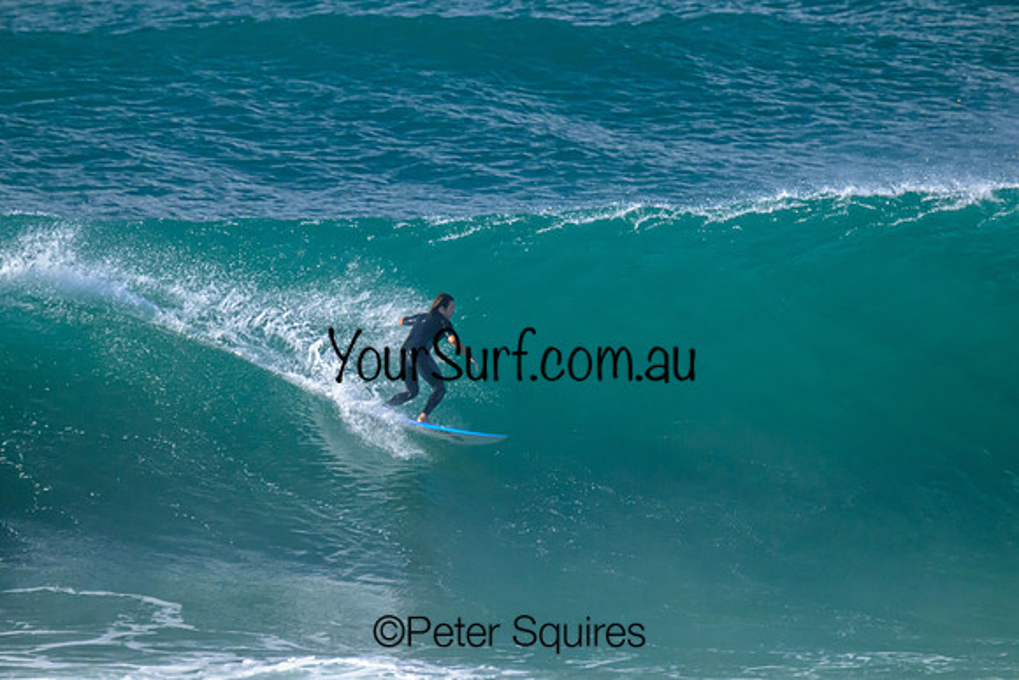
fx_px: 22649
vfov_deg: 1.7
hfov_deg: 2.6
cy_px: 340
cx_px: 510
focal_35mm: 800
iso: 9000
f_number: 11
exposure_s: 1/2500
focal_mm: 800
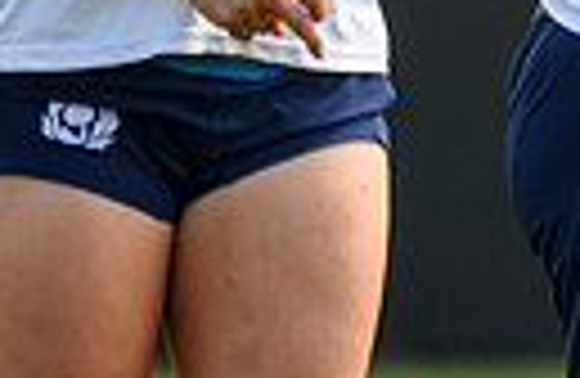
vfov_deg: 0.4
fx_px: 50242
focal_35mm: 3141
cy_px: -456
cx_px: 763
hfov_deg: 0.7
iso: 500
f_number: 4
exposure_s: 1/1250
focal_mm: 560
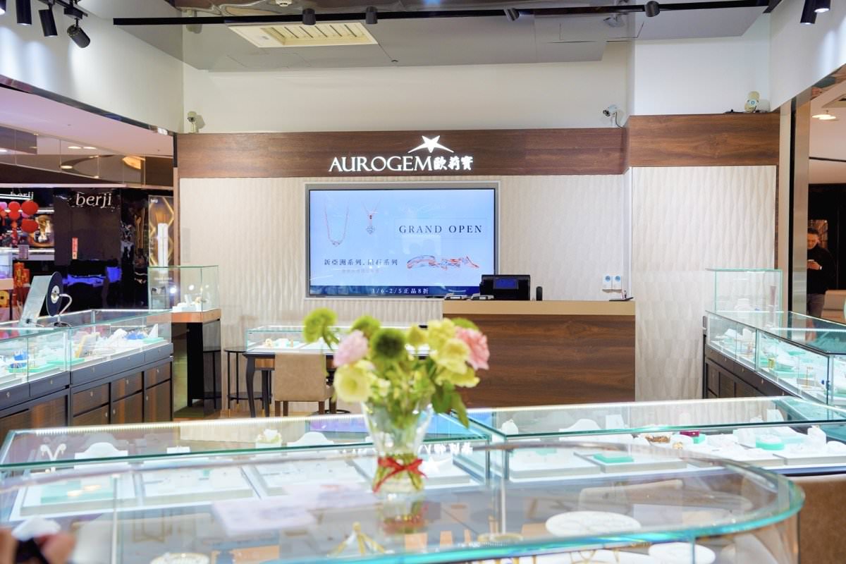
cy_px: 282
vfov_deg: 29.9
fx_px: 1055
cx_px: 423
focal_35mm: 45
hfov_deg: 43.7
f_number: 4.5
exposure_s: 1/80
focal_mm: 44.9
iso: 100
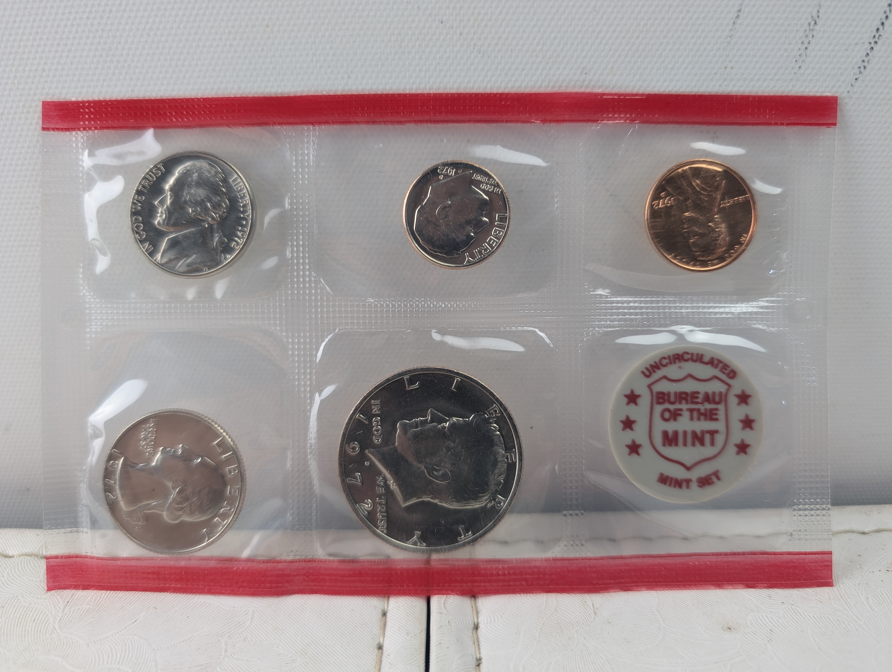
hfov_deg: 71.5
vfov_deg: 56.9
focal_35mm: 24
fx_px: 619
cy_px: 336
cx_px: 446
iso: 40
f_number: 1.68
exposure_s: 1/60
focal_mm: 6.9
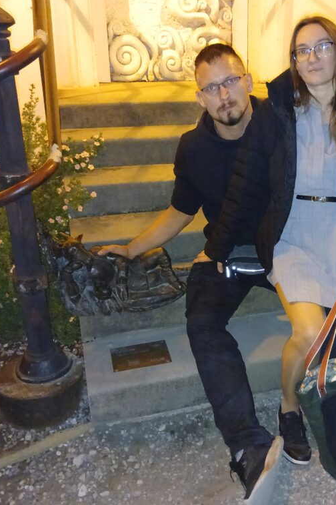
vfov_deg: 50.7
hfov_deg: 34.4
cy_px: 254
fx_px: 532
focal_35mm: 38
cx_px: 247
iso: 800
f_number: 1.8
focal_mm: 3.98
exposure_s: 1/20
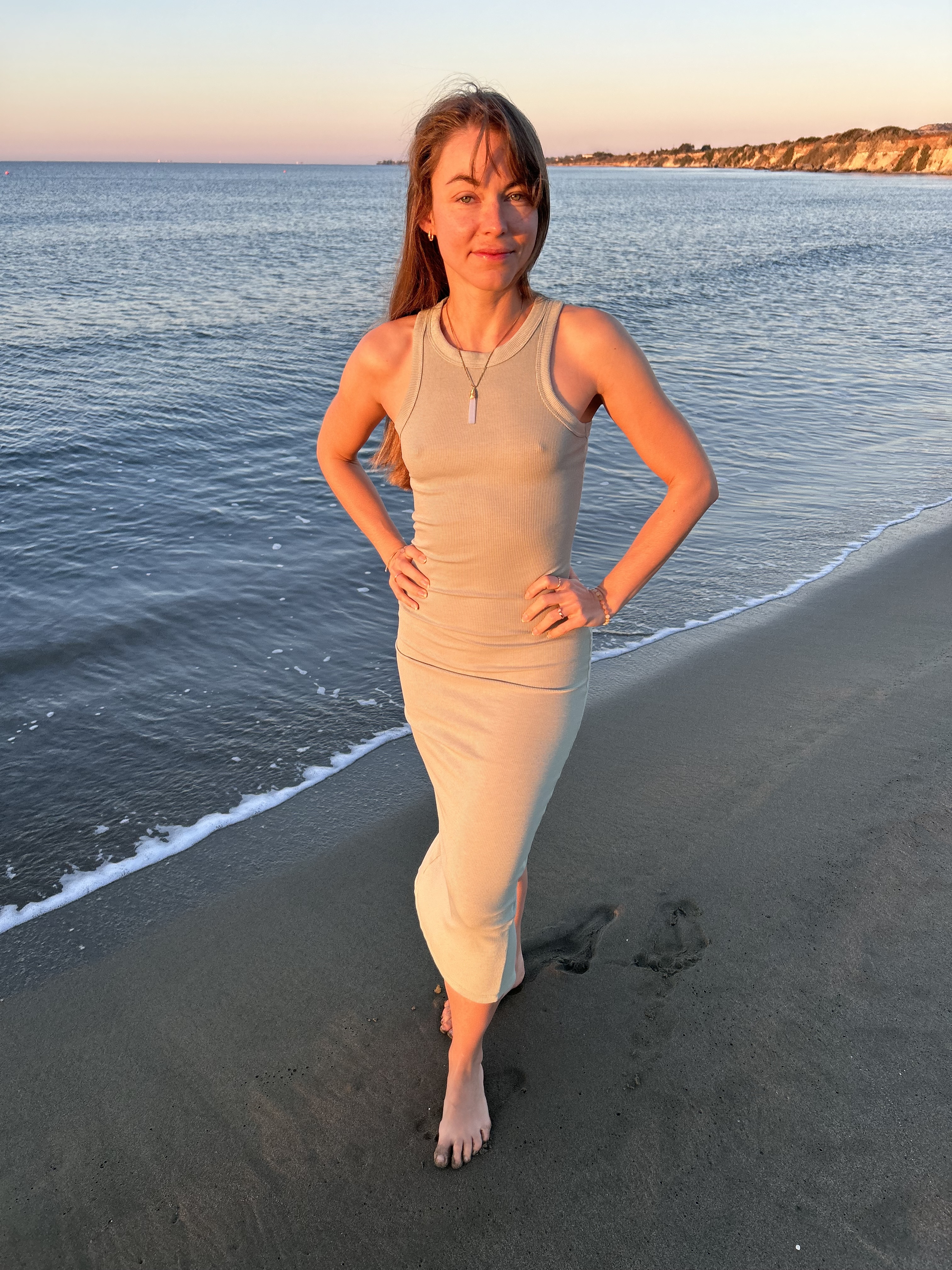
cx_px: 476
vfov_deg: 67.3
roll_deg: -0.1
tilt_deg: -24.7
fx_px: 953
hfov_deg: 53.1
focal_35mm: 26
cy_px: 635
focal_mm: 5.7
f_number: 1.5
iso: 50
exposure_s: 1/421
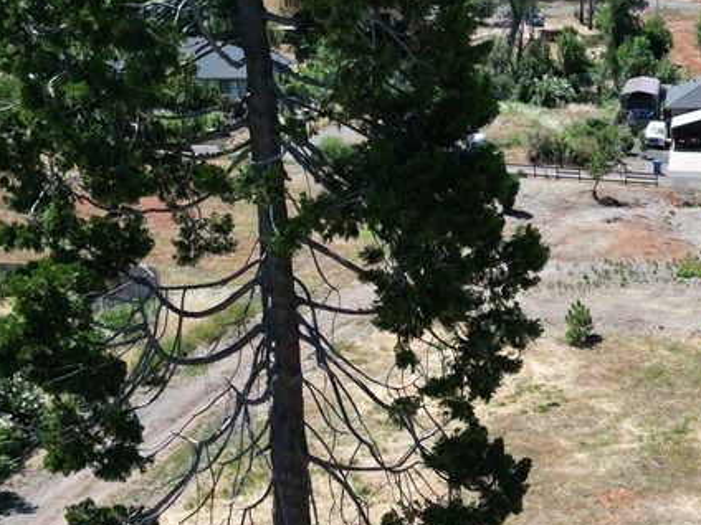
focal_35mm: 58
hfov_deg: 31.2
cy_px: 403
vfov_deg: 24.9
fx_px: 1175
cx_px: 671
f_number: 1.7
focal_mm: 6.72
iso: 130
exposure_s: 1/2500
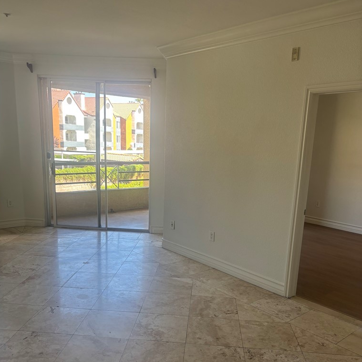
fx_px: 367
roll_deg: -2.2
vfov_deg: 51.9
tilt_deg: -14.1
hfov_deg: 52.5
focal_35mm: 31
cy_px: 228
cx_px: 179
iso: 40
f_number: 1.6
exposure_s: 1/121
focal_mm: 5.96
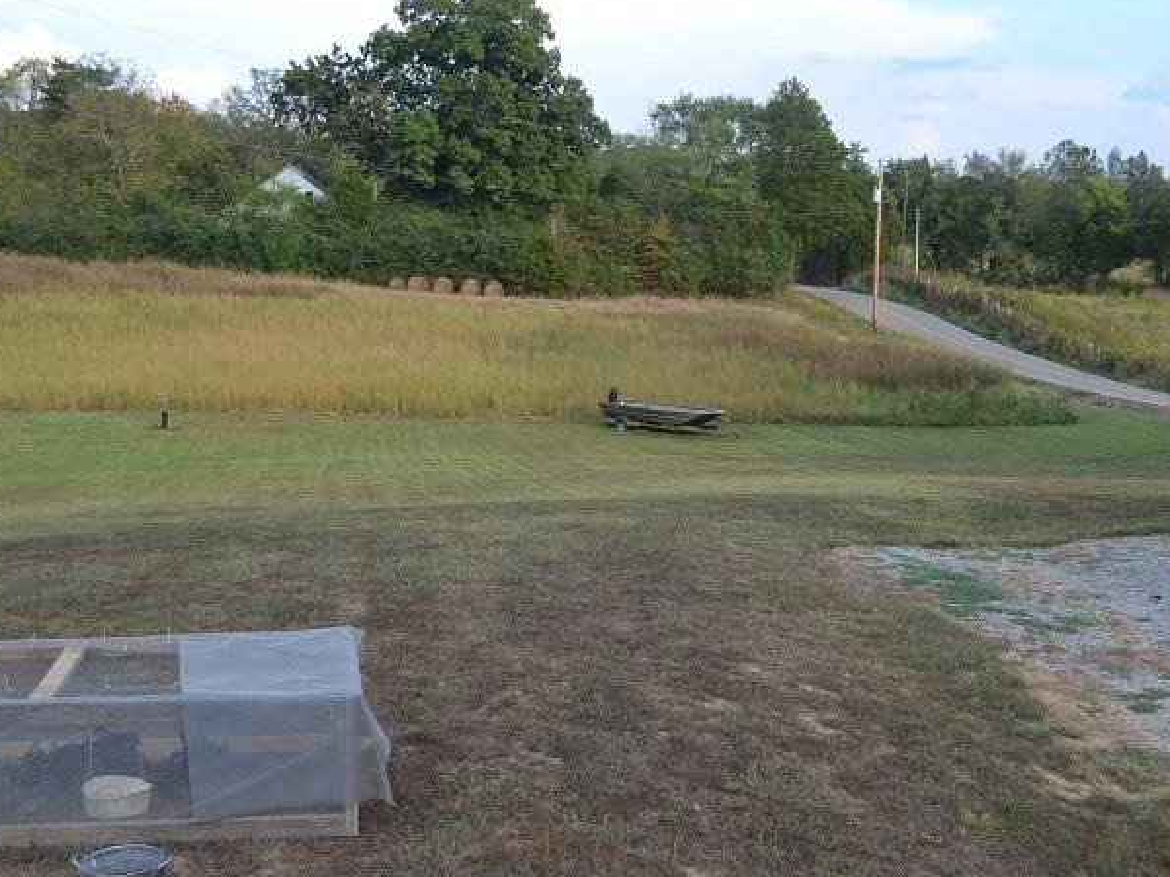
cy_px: 437
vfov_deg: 35.9
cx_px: 615
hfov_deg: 46.8
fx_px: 1352
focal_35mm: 40
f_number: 5.6
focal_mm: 24
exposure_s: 1/125
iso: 100
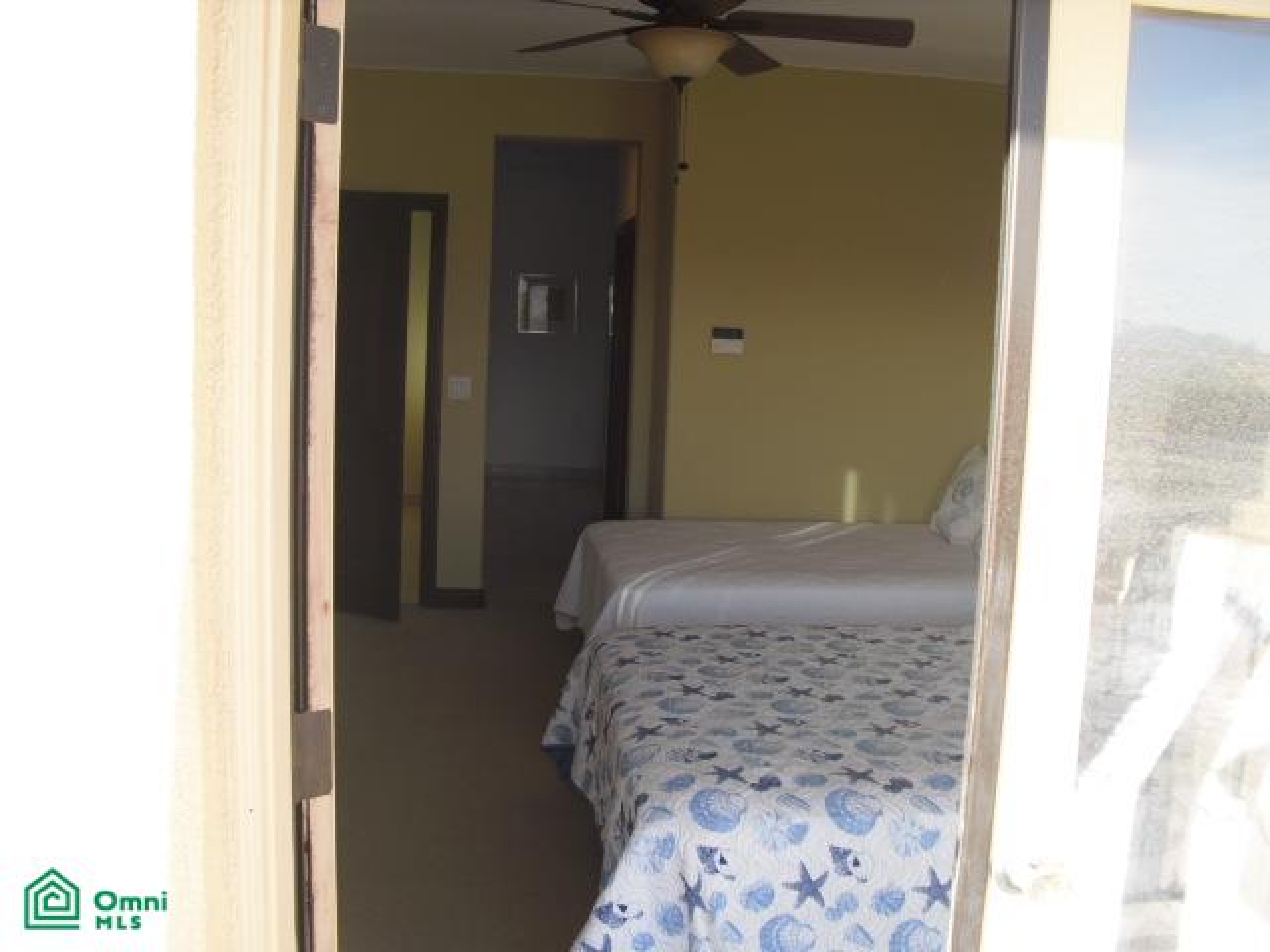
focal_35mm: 36
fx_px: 1321
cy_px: 476
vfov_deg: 39.7
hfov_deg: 51.4
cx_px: 635
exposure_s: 1/160
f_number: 3.1
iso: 100
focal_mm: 6.3
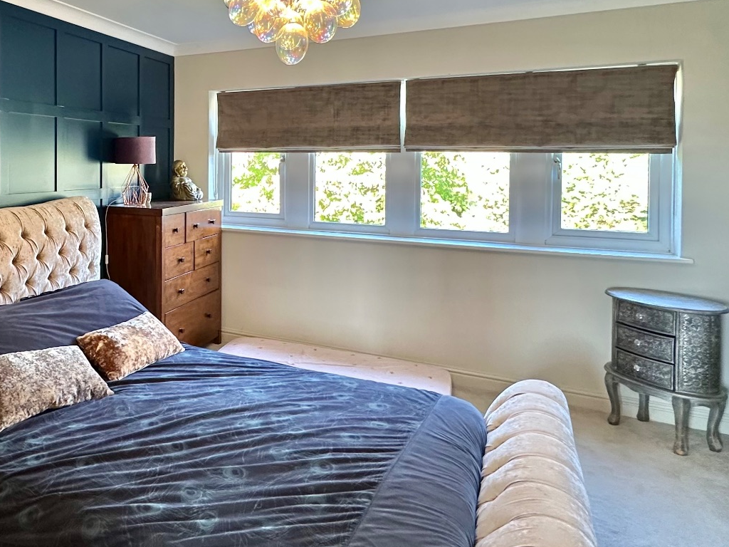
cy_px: 174
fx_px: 590
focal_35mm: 28
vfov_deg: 48.7
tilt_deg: -1.5
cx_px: 117
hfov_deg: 57.3
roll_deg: +0.2
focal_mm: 2.22
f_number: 2.2
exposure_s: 1/50
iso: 200
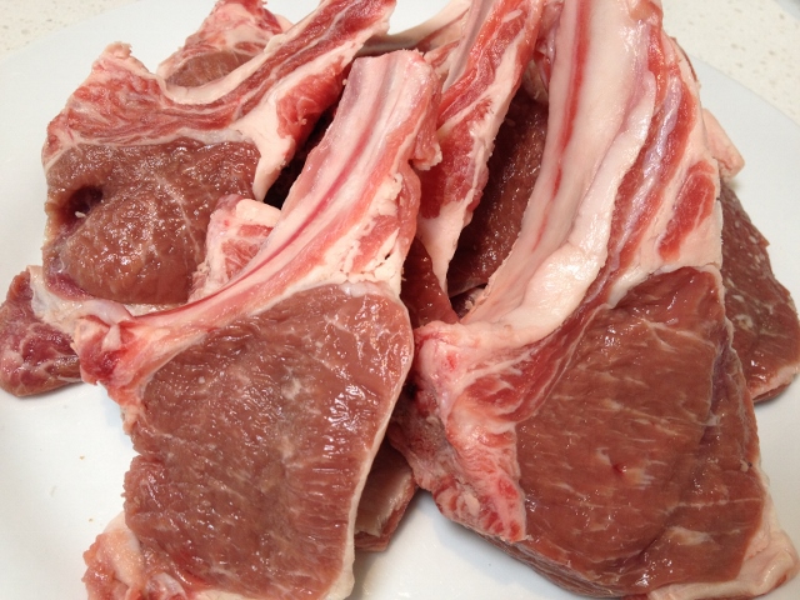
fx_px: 809
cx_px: 400
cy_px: 300
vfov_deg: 40.7
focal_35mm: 35
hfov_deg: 52.6
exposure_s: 1/60
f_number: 2.4
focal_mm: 4.28
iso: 64
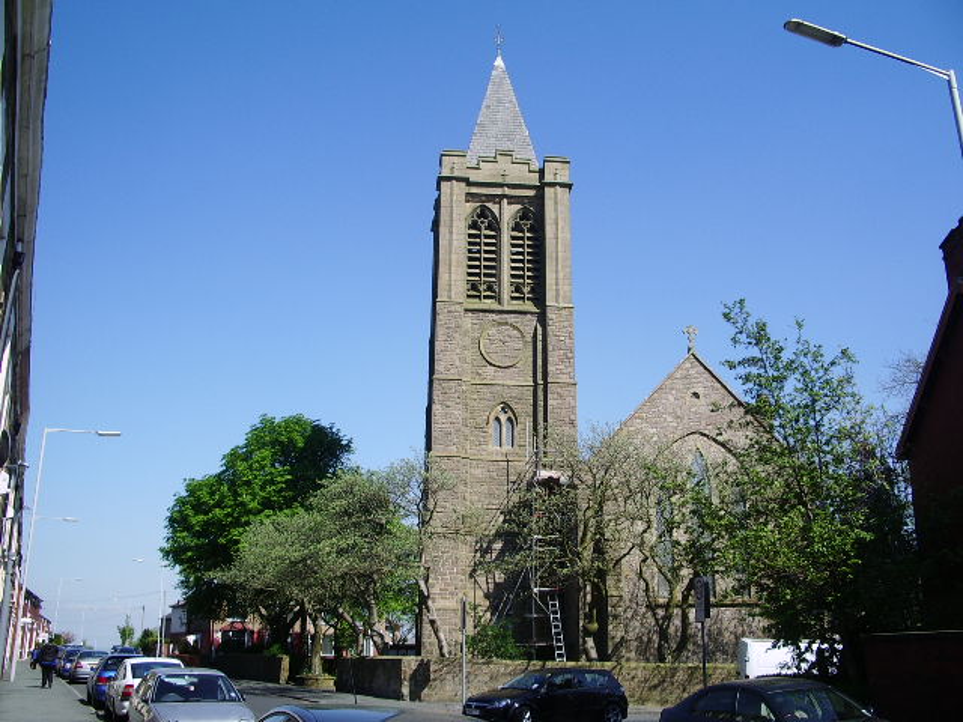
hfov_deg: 52.6
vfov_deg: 40.7
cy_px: 361
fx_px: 974
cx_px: 482
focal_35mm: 35
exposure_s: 1/320
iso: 50
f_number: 4.3
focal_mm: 5.8
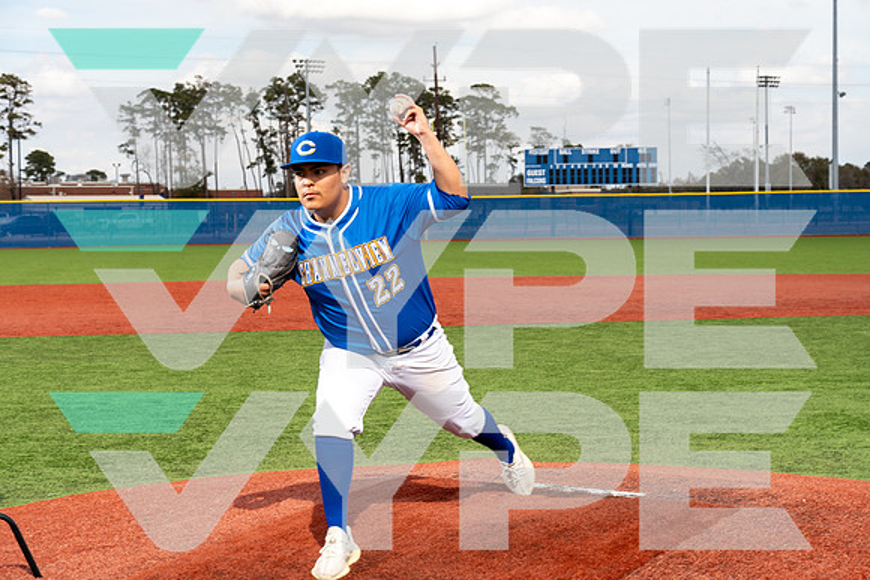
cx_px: 435
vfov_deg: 19.5
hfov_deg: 28.8
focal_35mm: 70
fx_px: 1692
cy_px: 290
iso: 100
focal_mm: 70
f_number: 8
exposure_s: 1/250
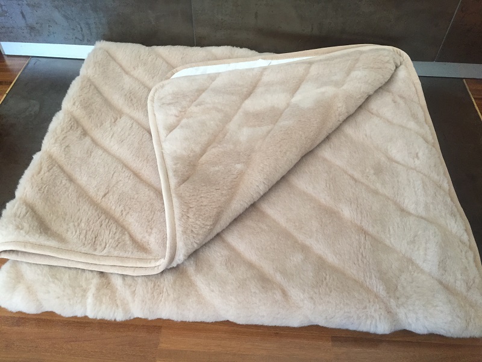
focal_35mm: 29
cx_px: 241
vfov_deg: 48.2
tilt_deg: -49.7
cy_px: 181
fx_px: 404
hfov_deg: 61.7
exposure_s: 1/33
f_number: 2.2
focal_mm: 4.15
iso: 80
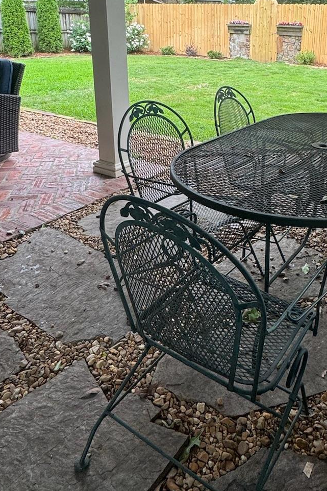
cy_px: 140
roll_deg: -0.7
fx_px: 422
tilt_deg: -17.2
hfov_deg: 41.5
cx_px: 230
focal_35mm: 31
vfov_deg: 58.0
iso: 80
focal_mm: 2.22
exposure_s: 1/99
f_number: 2.2
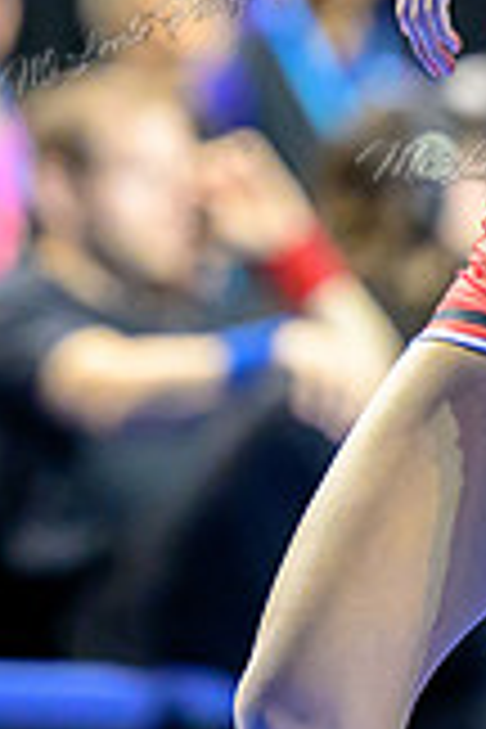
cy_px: -154
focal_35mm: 896
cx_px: 561
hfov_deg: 1.5
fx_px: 18143
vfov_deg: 2.3
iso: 5000
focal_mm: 180
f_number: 2.8
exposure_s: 1/800
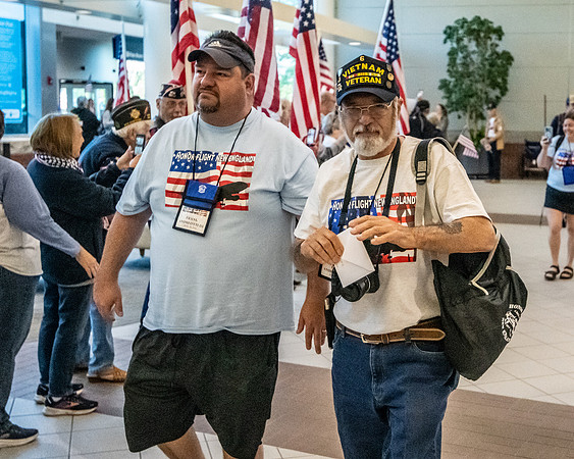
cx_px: 369
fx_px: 872
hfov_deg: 36.2
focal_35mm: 51
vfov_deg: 29.4
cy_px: 190
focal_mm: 27
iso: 12800
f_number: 2.8
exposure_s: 1/1600
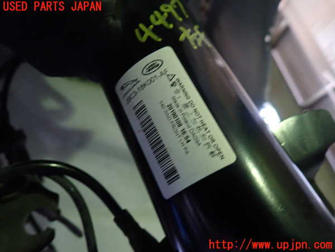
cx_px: 168
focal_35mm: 25
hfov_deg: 69.4
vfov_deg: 54.9
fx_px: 242
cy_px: 126
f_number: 2
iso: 320
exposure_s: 1/30
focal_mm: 4.5
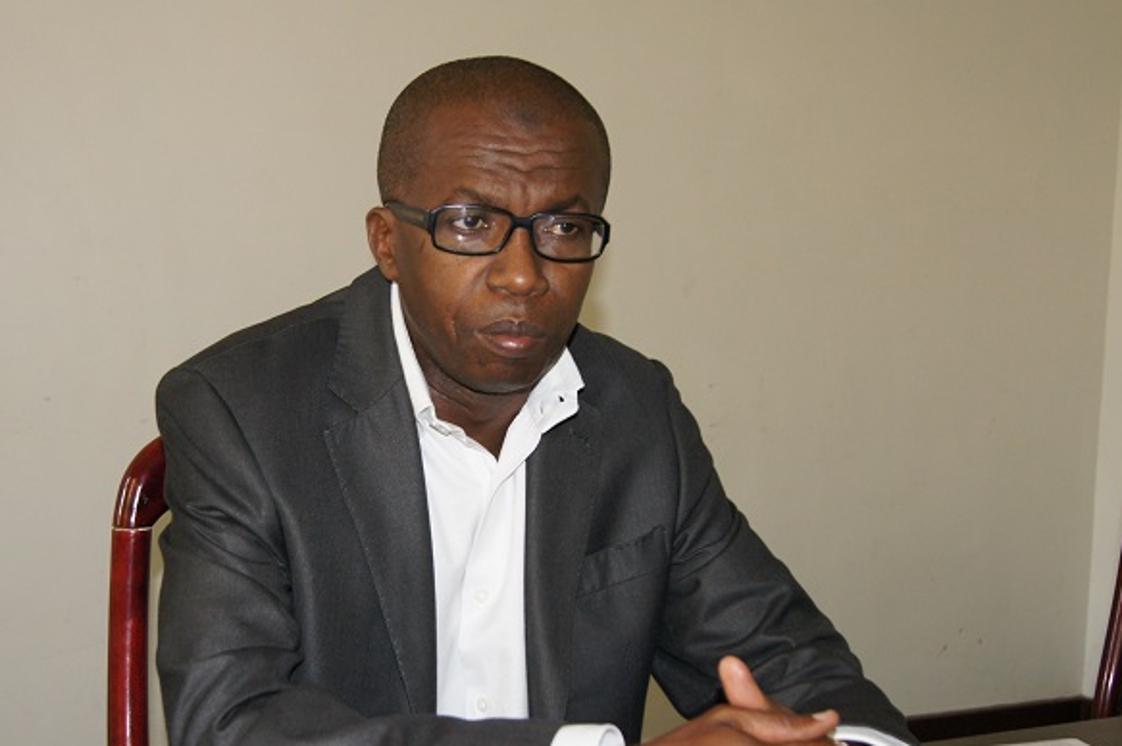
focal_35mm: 54
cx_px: 448
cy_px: 416
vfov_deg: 25.0
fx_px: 1682
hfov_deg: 36.8
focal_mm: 28
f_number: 4.5
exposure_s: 1/60
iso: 500
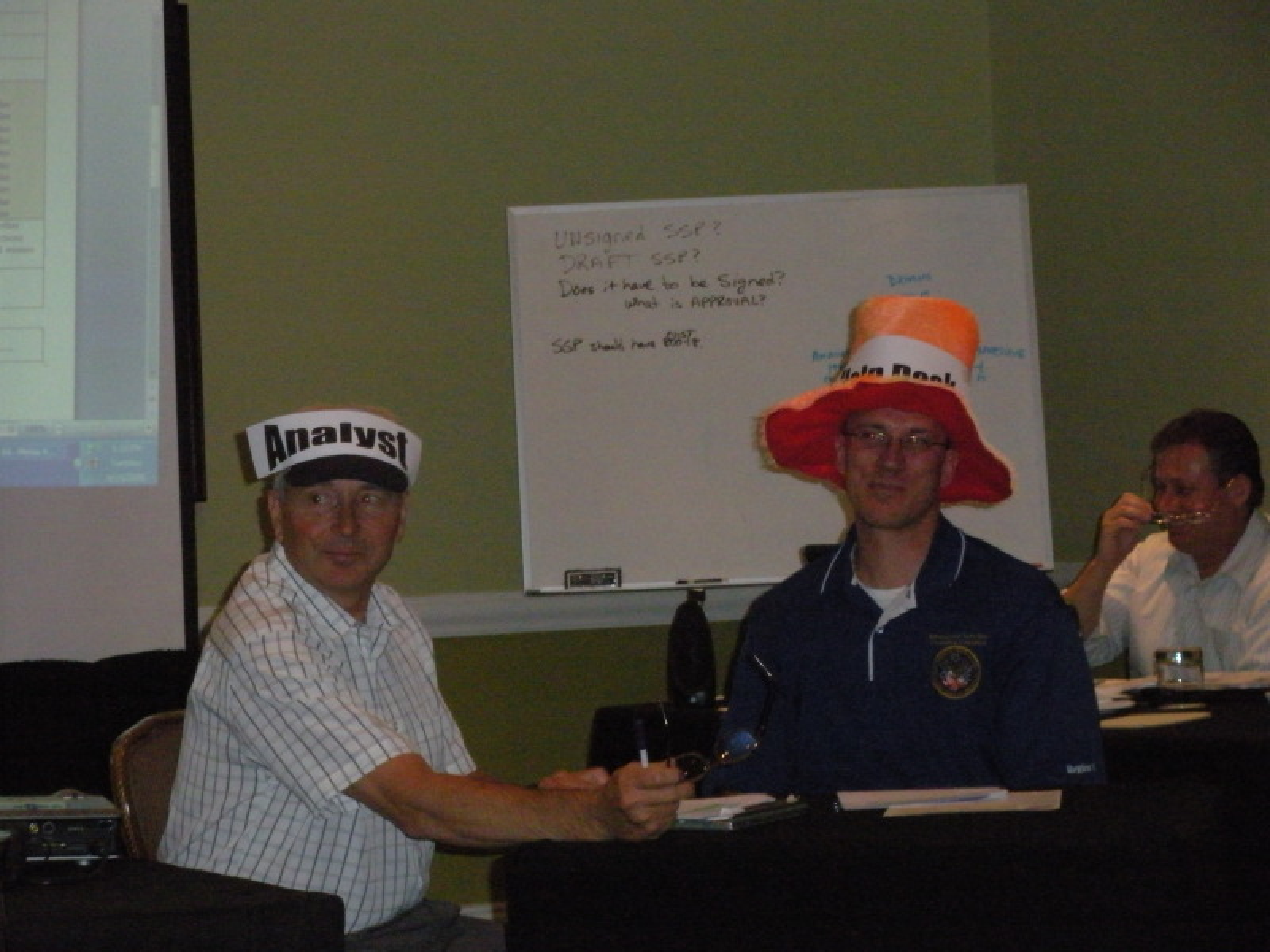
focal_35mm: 100
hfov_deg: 19.6
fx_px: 3669
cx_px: 635
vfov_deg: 14.8
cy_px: 476
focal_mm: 17.4
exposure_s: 1/125
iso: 800
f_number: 5
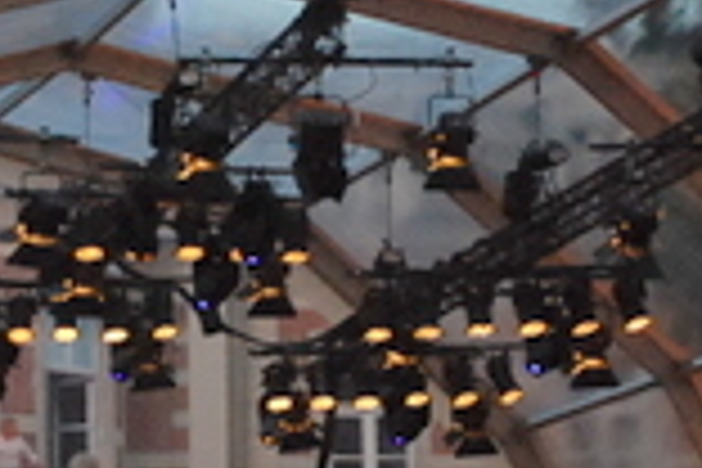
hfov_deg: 7.8
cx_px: 207
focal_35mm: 263
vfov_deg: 5.2
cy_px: 302
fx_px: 5128
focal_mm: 38
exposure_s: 1/200
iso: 1600
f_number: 4.5
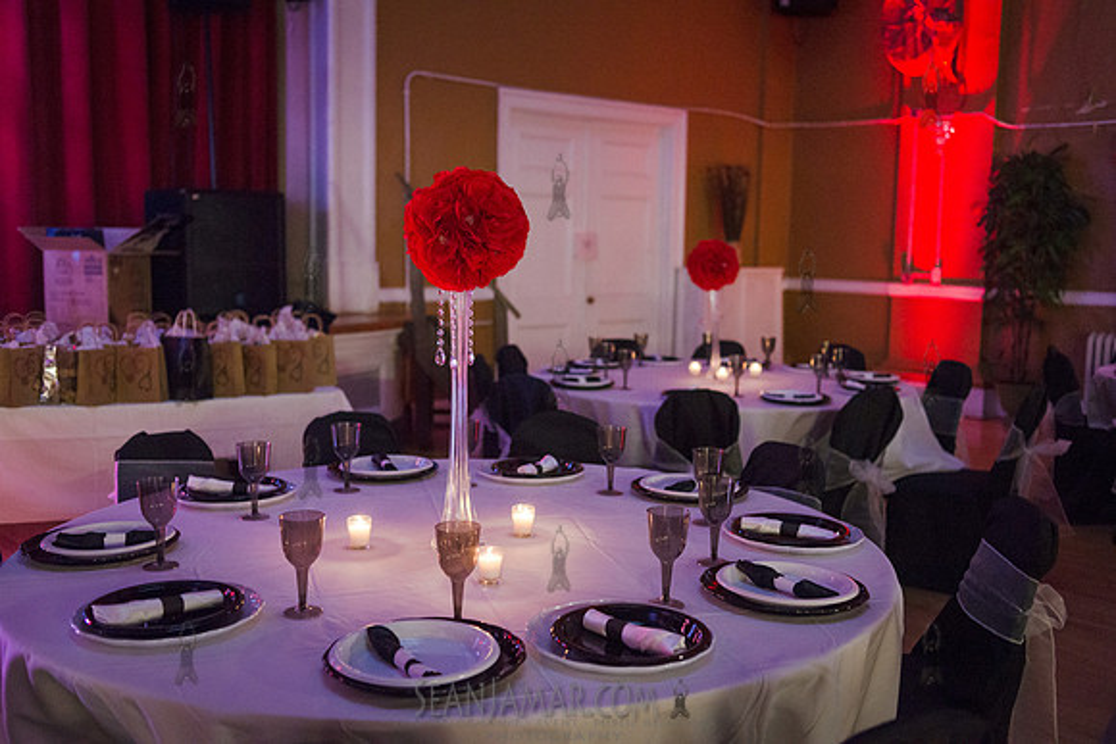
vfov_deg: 37.9
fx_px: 1085
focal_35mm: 35
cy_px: 372
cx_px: 558
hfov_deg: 54.4
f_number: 3.2
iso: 3200
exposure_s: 1/125
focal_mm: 35
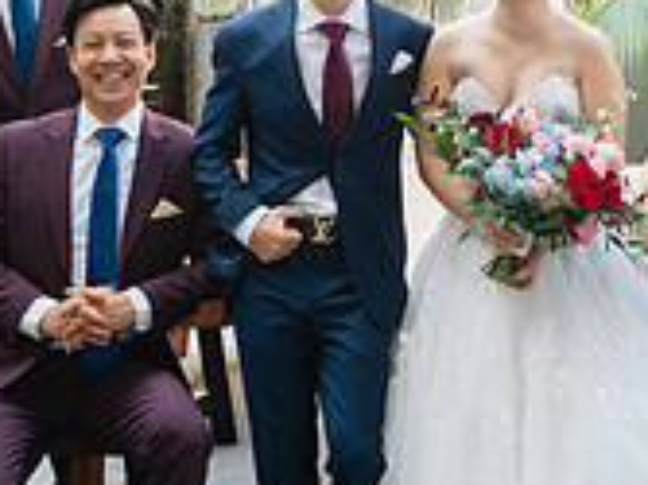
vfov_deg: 15.5
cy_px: 175
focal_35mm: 95
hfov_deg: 20.6
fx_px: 1777
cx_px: 446
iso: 400
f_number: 5
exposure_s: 1/200
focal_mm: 28
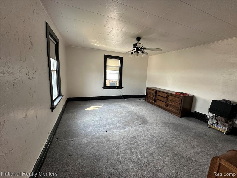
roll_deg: -2.9
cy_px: 89
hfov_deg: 102.1
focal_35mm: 14
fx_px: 96
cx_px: 118
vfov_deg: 85.7
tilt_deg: -9.3
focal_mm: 2.22
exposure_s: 1/71
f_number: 2.2
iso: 320
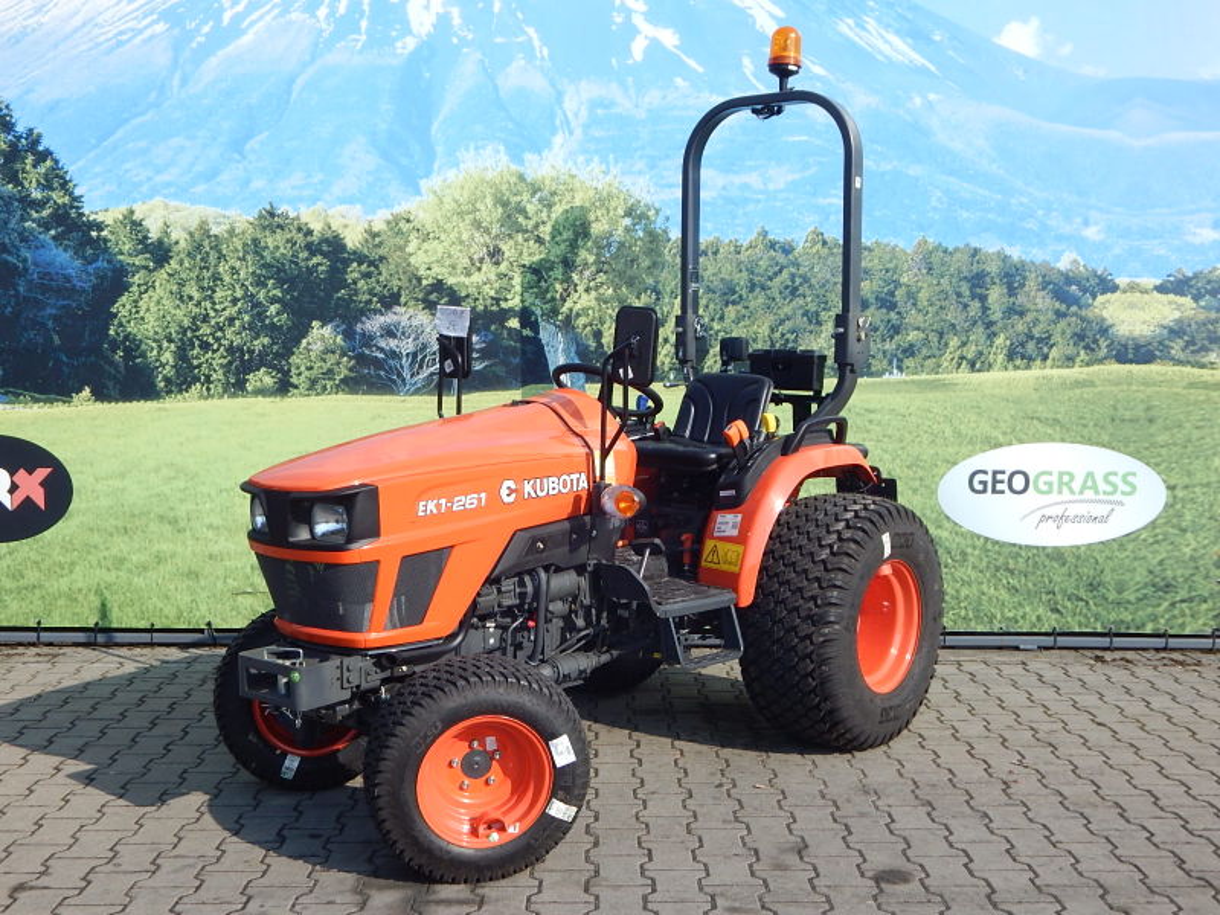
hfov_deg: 49.0
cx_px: 610
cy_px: 458
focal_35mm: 38
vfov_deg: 37.7
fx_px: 1339
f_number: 3.4
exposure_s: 1/1500
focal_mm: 6.8
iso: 125
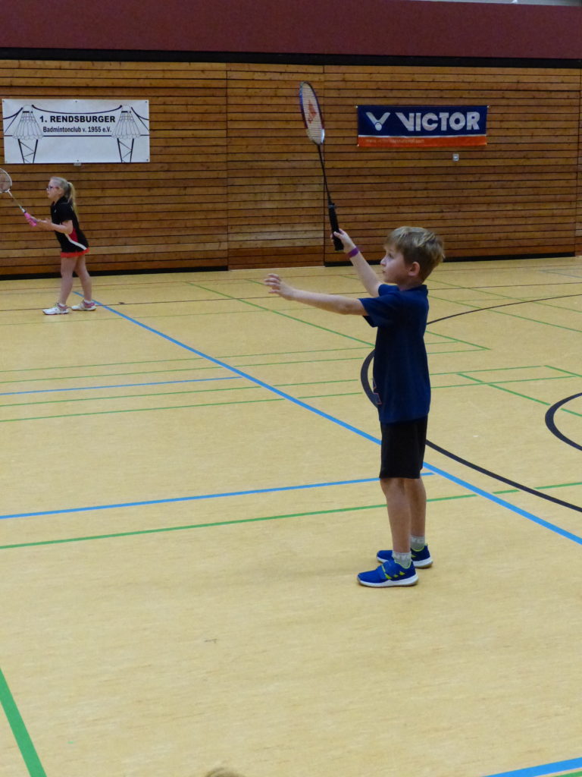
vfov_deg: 34.3
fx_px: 1255
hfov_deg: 26.1
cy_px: 388
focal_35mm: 56
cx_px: 291
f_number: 4
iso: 1600
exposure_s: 1/320
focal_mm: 10.1
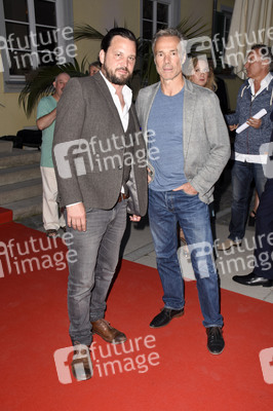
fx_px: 410
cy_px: 206
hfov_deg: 36.8
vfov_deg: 53.2
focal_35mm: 36
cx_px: 136
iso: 320
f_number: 6.3
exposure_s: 1/160
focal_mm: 24
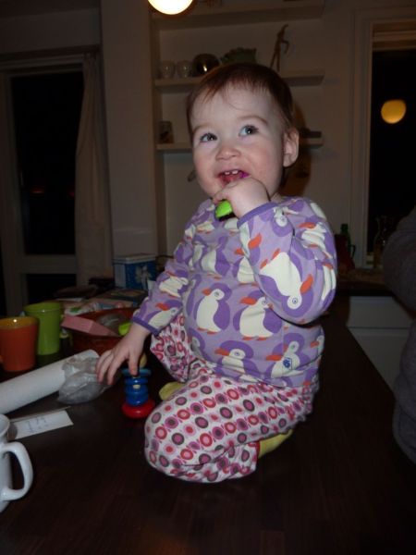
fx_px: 401
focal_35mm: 25
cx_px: 208
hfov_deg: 54.9
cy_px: 278
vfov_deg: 69.4
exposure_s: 1/60
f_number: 3.3
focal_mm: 4.1
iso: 100
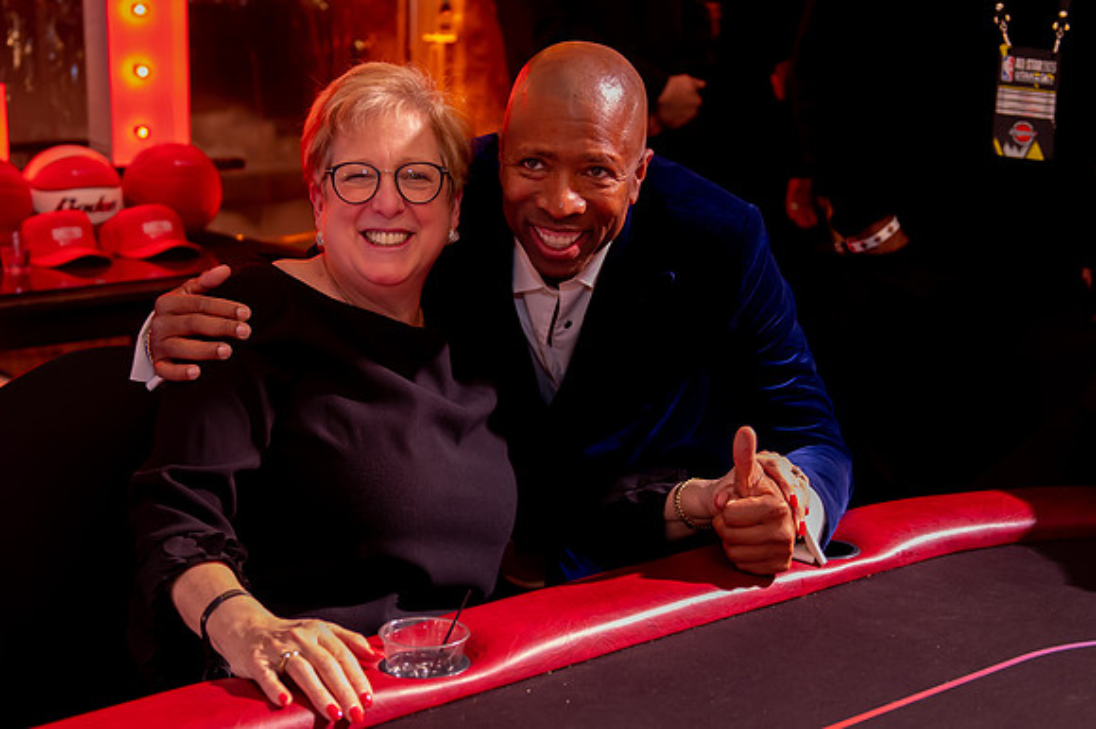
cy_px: 326
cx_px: 495
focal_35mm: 59
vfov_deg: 23.1
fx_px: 1781
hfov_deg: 34.2
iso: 3200
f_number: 2.8
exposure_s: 1/100
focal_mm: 40
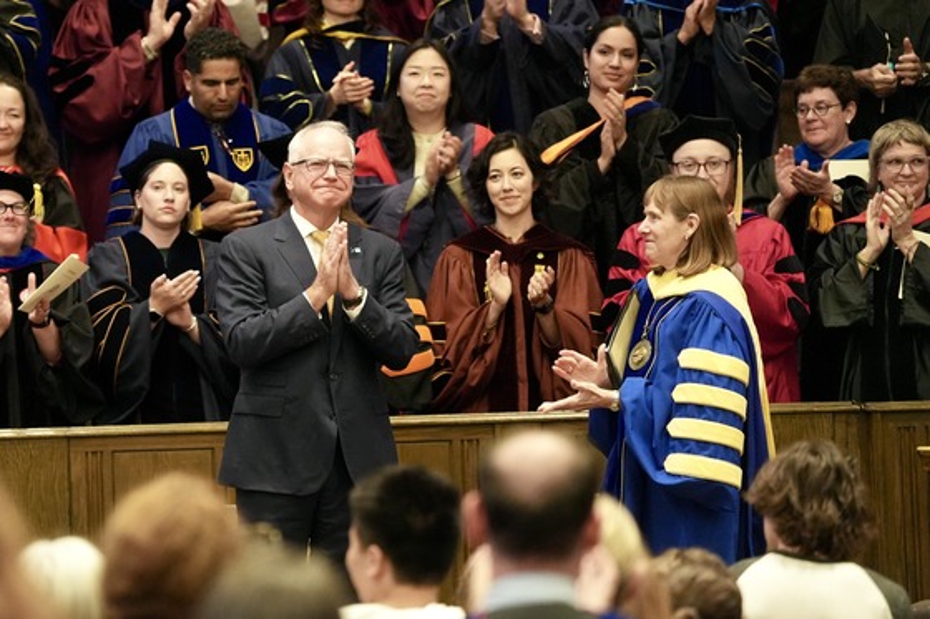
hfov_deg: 12.8
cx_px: 465
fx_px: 4160
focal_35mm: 161
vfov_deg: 8.5
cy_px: 310
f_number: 2.8
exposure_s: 1/200
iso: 5000
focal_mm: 161.1
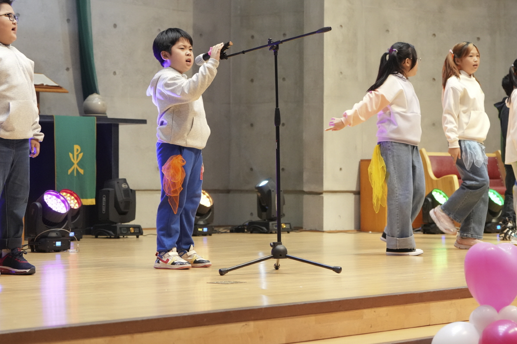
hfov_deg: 19.3
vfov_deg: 12.9
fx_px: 1522
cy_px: 93
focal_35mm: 106
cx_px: 317
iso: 6400
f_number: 4
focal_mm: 70
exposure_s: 1/160
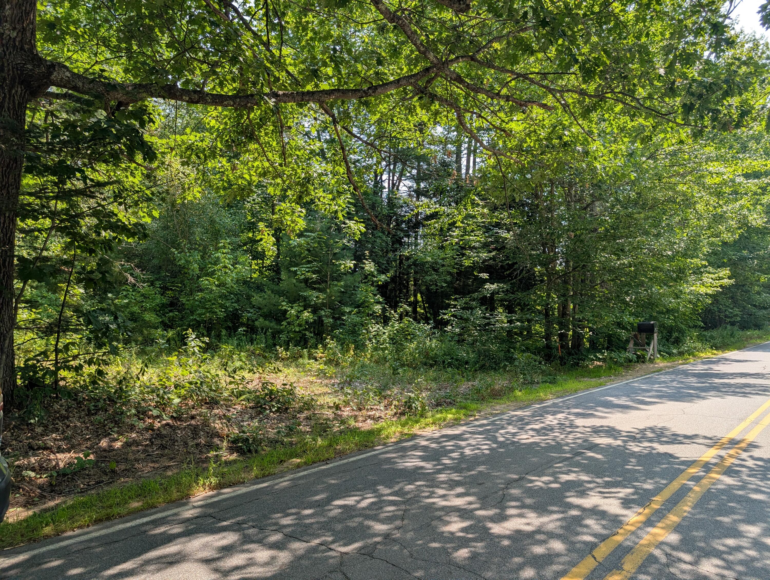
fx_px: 535
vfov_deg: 56.9
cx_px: 385
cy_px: 290
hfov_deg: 71.5
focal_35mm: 24
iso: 19
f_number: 1.68
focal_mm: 6.9
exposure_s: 1/388
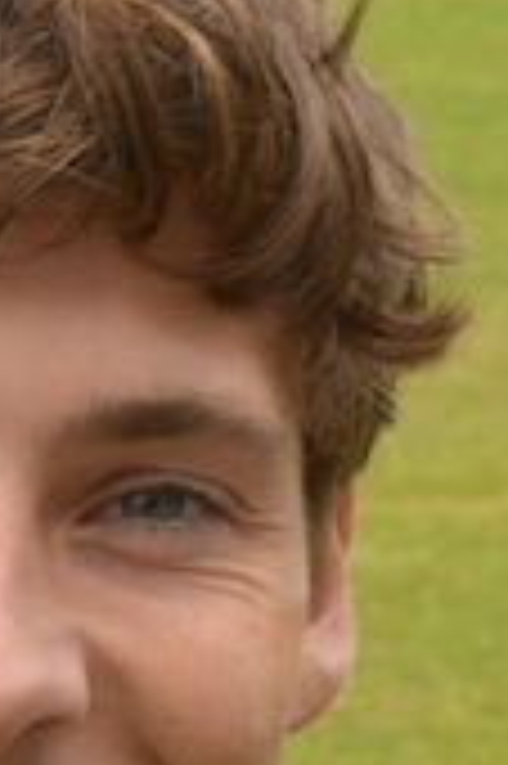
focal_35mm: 169
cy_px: 837
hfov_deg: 8.1
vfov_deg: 12.0
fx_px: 3584
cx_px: 7
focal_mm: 32
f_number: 7.1
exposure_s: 1/200
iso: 200
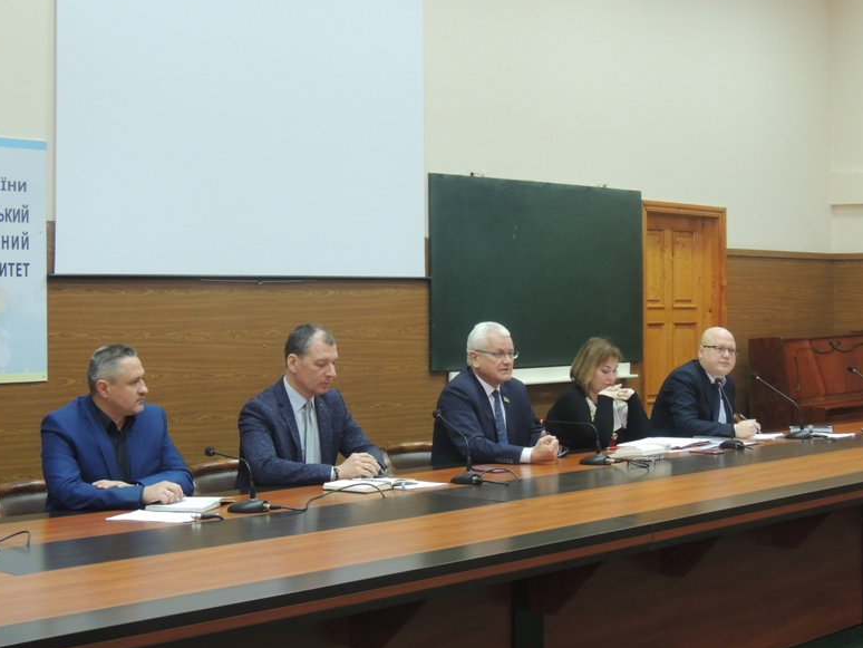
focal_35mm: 62
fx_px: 1546
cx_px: 433
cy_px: 317
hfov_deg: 31.2
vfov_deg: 23.7
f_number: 3.7
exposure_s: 1/15
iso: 560
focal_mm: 10.7
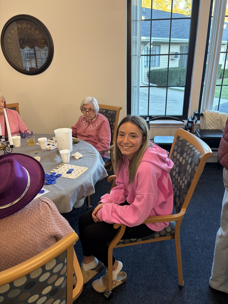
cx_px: 114
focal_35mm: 26
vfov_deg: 67.3
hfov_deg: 53.1
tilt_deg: -22.3
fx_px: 228
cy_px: 152
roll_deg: +0.2
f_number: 1.6
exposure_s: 1/60
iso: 250
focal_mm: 5.96
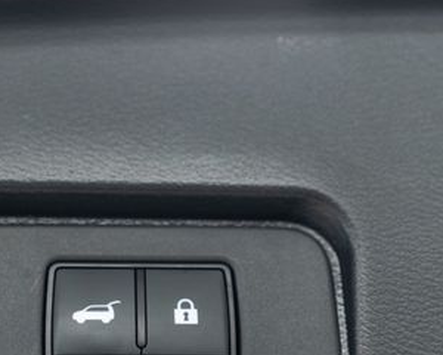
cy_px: 258
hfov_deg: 22.6
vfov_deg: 18.2
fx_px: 1101
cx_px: 137
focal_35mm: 84
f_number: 3.2
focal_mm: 28
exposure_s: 1/40
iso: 640
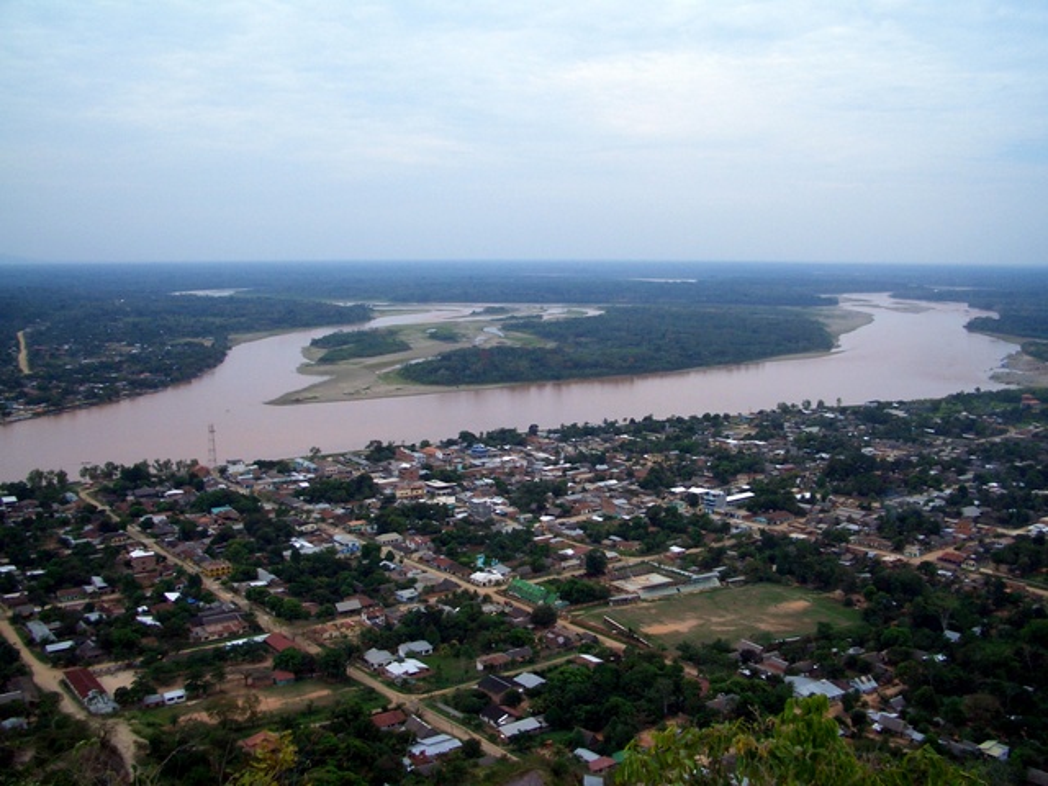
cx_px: 524
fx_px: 1060
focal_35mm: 35
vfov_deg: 40.7
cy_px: 393
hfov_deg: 52.6
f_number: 4.3
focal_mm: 5.8
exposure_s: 1/800
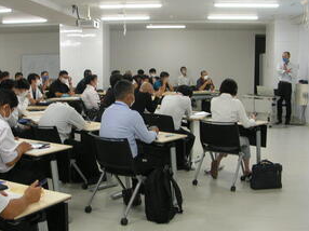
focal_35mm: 49
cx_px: 126
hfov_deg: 38.8
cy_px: 125
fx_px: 437
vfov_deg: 29.6
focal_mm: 5.8
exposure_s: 1/23.2
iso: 50
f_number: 2.8
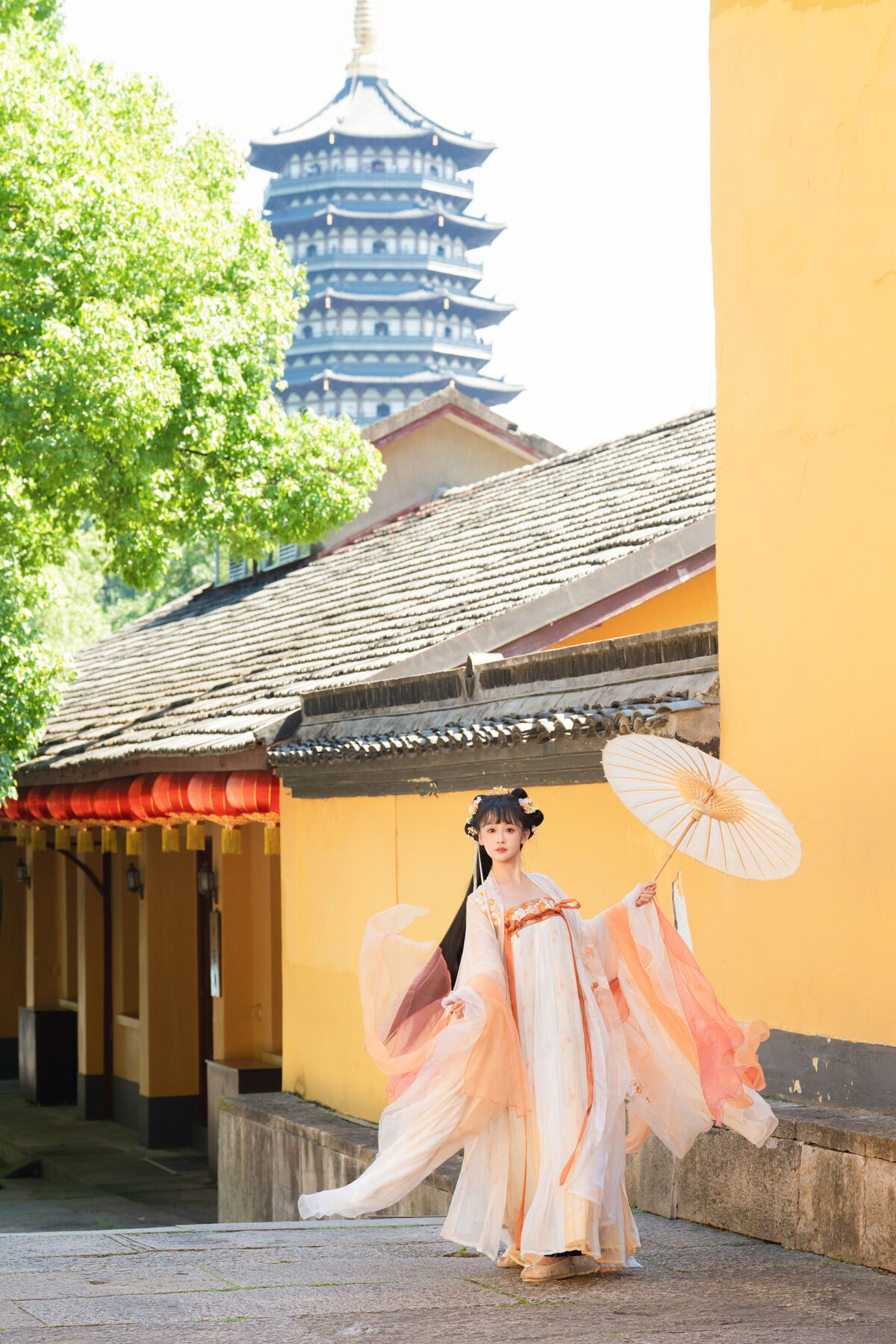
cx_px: 448
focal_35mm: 91
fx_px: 3397
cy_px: 672
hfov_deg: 15.0
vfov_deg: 22.4
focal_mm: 91
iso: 1000
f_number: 6.3
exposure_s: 1/320
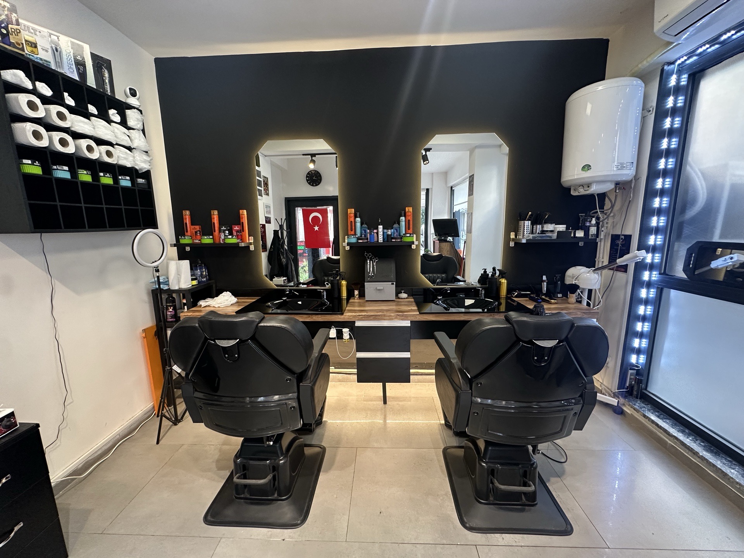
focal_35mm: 14
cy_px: 279
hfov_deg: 102.1
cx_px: 372
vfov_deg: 85.7
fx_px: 301
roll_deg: +0.8
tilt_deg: -8.6
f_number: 2.2
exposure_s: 1/100
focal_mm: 2.22
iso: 200
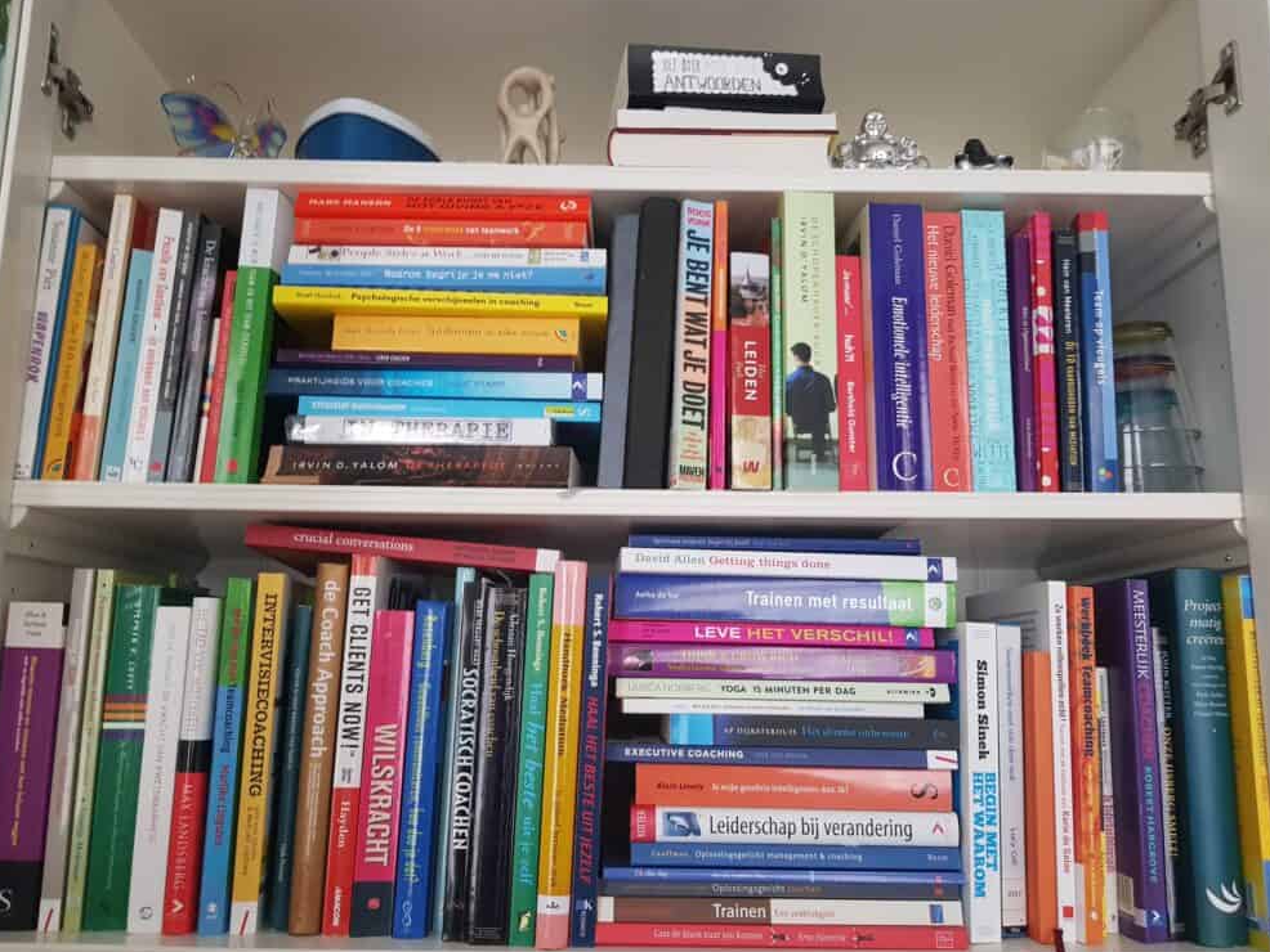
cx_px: 629
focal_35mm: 27
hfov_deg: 65.3
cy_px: 485
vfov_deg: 51.4
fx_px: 991
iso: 200
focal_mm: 4.2
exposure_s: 1/11
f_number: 1.7
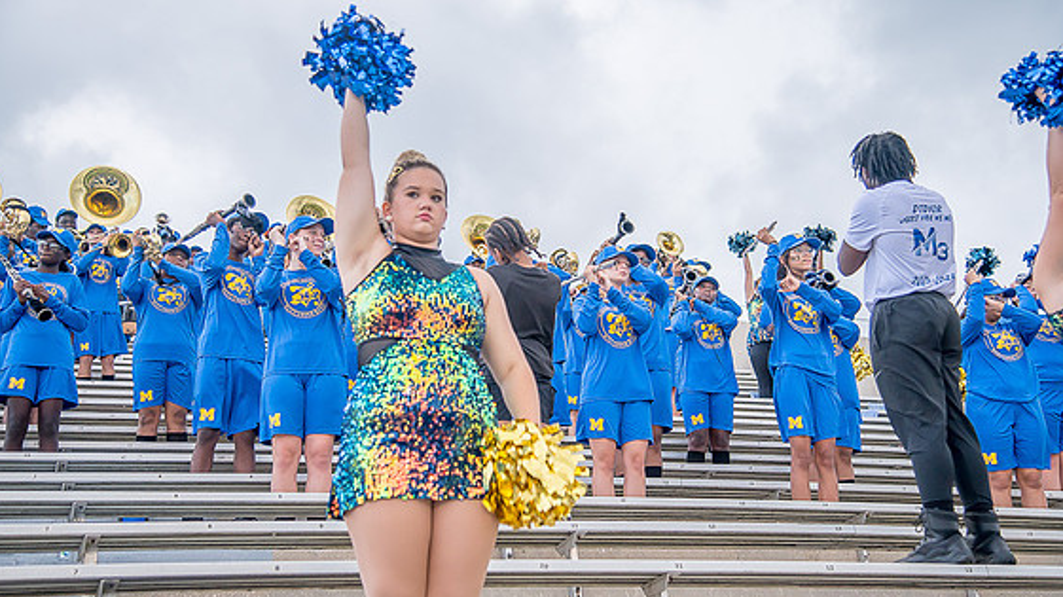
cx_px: 525
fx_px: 1465
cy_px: 288
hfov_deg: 39.9
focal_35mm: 52
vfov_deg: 23.0
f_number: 4
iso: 400
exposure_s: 1/250
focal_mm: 48
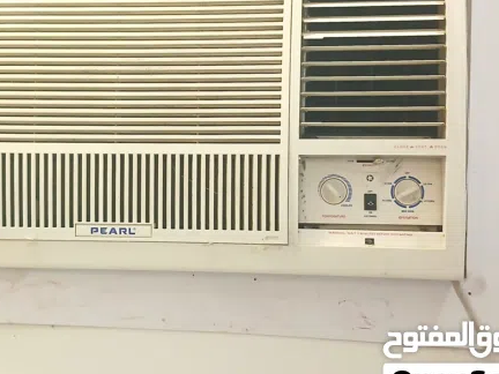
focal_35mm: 40
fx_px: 577
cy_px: 155
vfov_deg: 35.9
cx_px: 209
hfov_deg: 46.6
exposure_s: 1/25
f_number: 1.8
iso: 400
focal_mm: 3.98
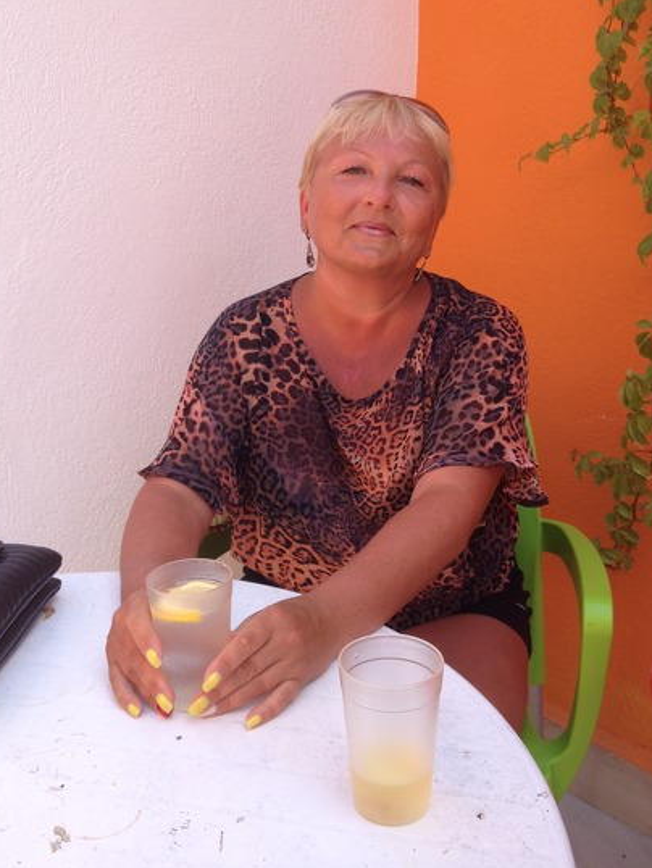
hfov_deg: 36.8
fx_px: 979
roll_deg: +2.6
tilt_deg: -12.3
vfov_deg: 47.8
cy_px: 390
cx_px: 318
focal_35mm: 39
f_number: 2.4
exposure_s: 1/464
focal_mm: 4.28
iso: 50
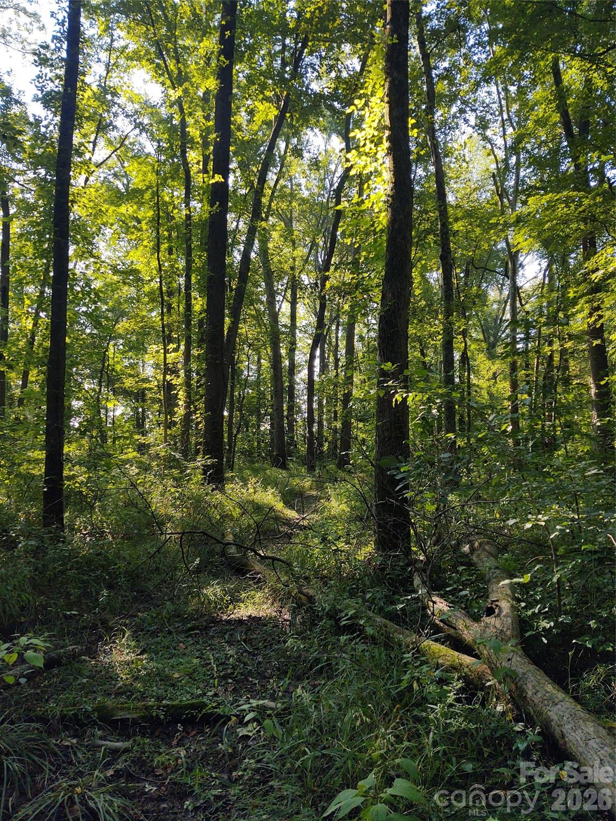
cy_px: 410
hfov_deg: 51.4
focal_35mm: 27
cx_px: 308
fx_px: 641
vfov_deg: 65.3
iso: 100
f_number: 1.7
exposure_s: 1/523
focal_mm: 4.75
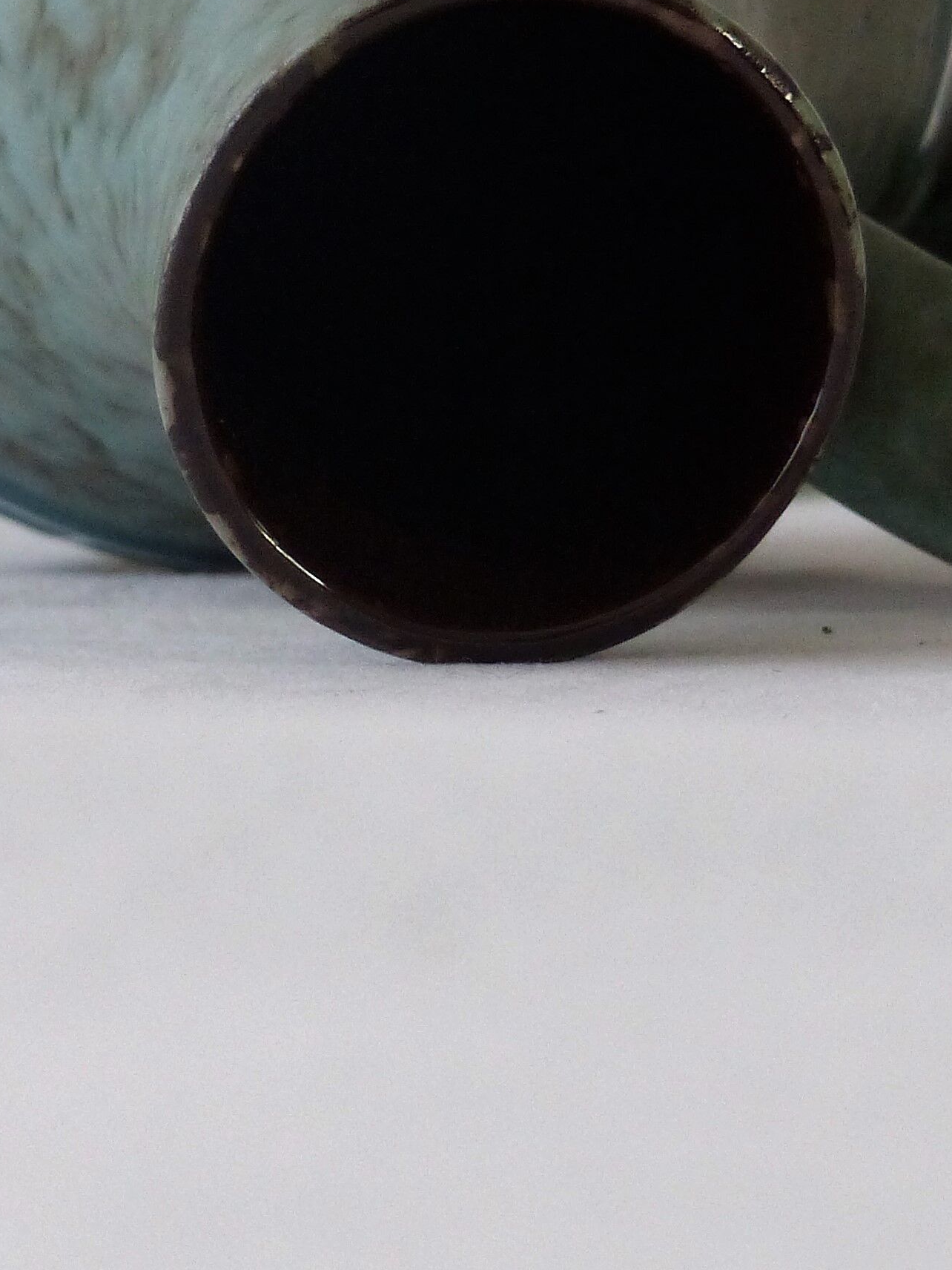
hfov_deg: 7.1
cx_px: 372
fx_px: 7627
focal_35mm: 208
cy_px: 143
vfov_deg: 9.5
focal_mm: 15
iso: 400
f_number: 2.8
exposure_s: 1/50
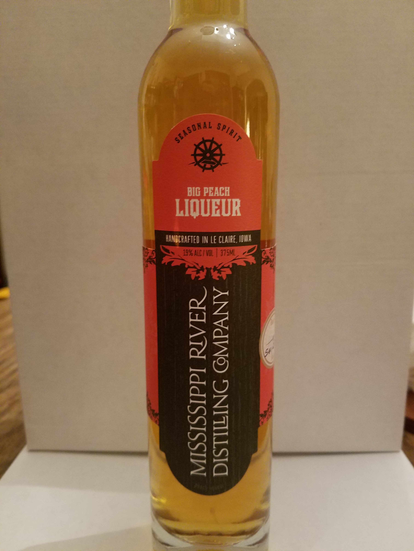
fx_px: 415
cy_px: 276
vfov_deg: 67.3
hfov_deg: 53.1
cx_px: 207
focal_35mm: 26
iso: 250
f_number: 1.7
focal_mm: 4.2
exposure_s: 1/10
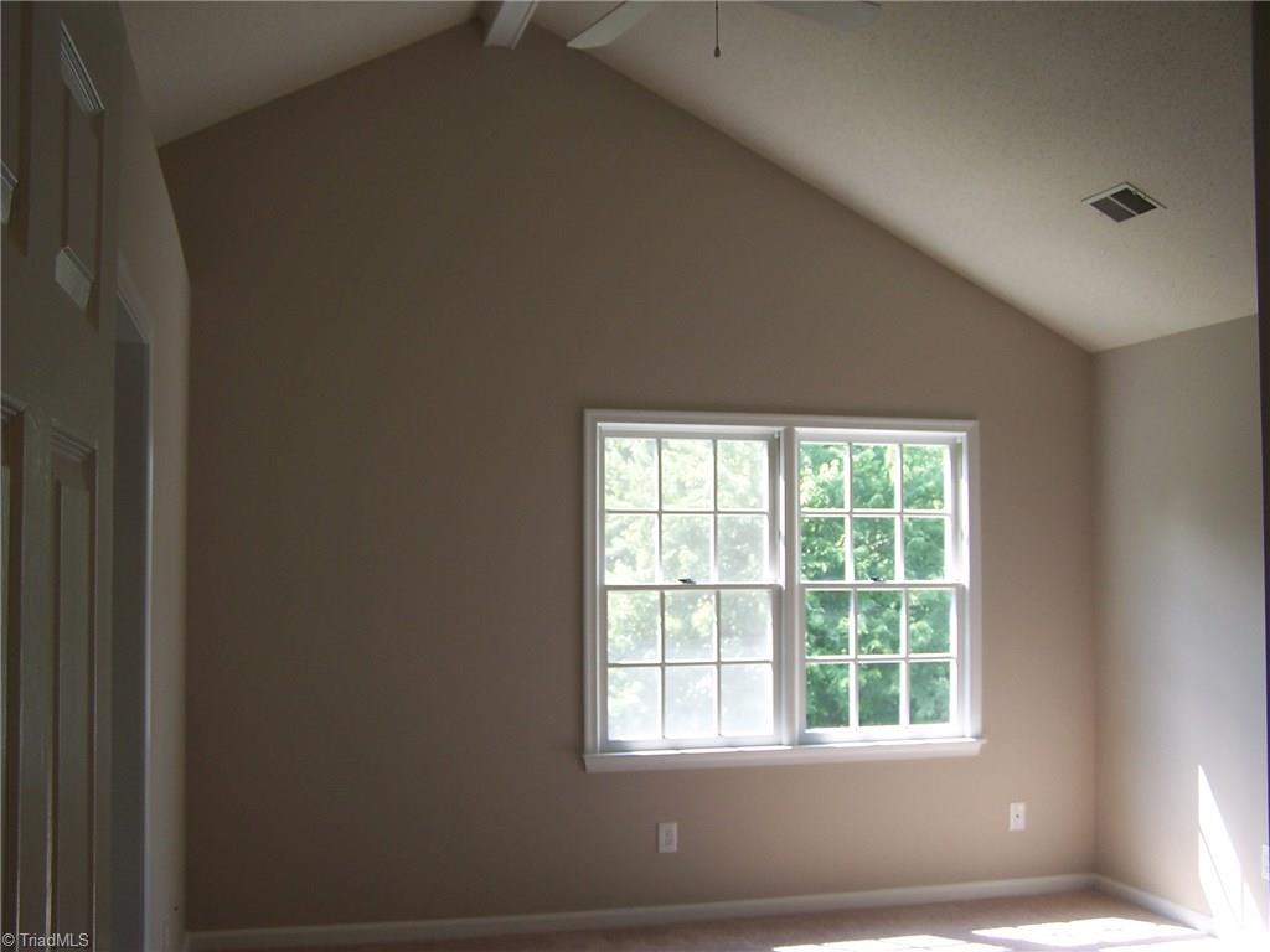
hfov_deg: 49.0
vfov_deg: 37.7
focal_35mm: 38
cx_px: 635
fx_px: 1394
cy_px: 476
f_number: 2.8
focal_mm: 6.3
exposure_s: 1/60
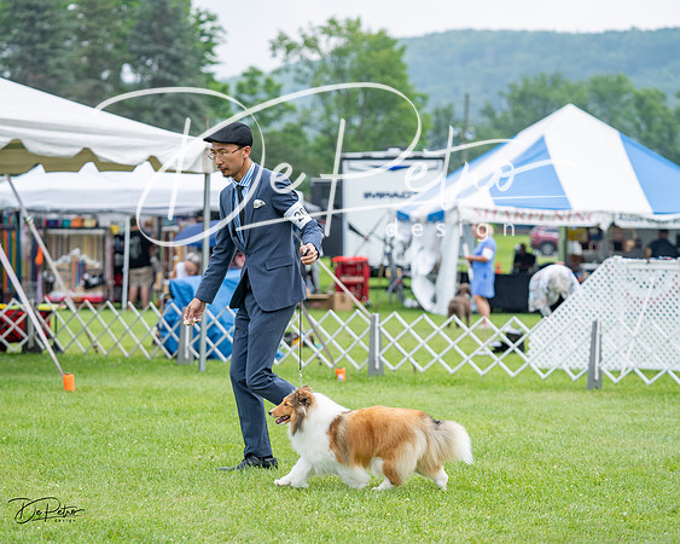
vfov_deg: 14.9
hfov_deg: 18.6
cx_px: 340
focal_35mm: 103
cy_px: 272
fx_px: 2082
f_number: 3.2
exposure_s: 1/800
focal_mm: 90
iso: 100
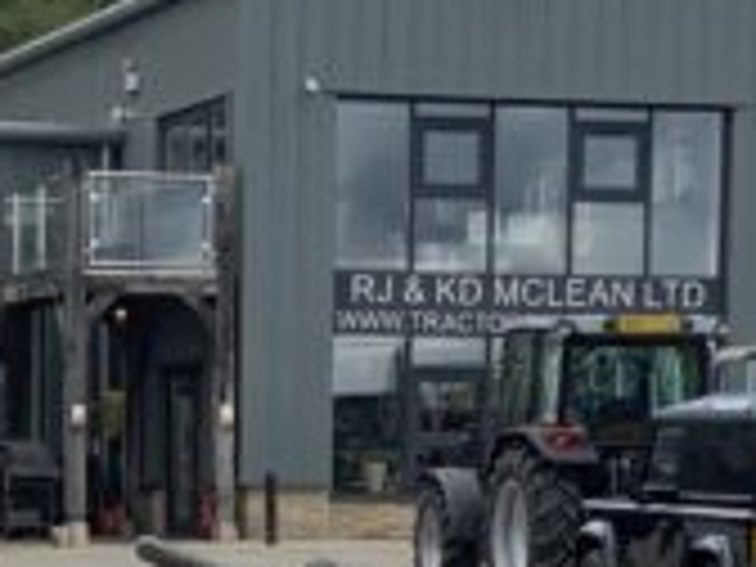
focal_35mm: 177
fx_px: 3866
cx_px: 162
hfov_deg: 11.1
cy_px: 958
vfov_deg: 8.1
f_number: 1.8
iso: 16
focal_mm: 3
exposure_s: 1/842
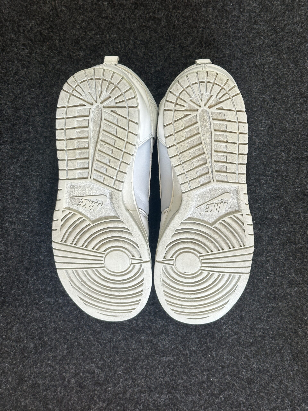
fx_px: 569
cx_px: 154
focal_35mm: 48
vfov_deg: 39.7
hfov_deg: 30.3
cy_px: 206
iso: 64
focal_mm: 6.86
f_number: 1.78
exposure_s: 1/50
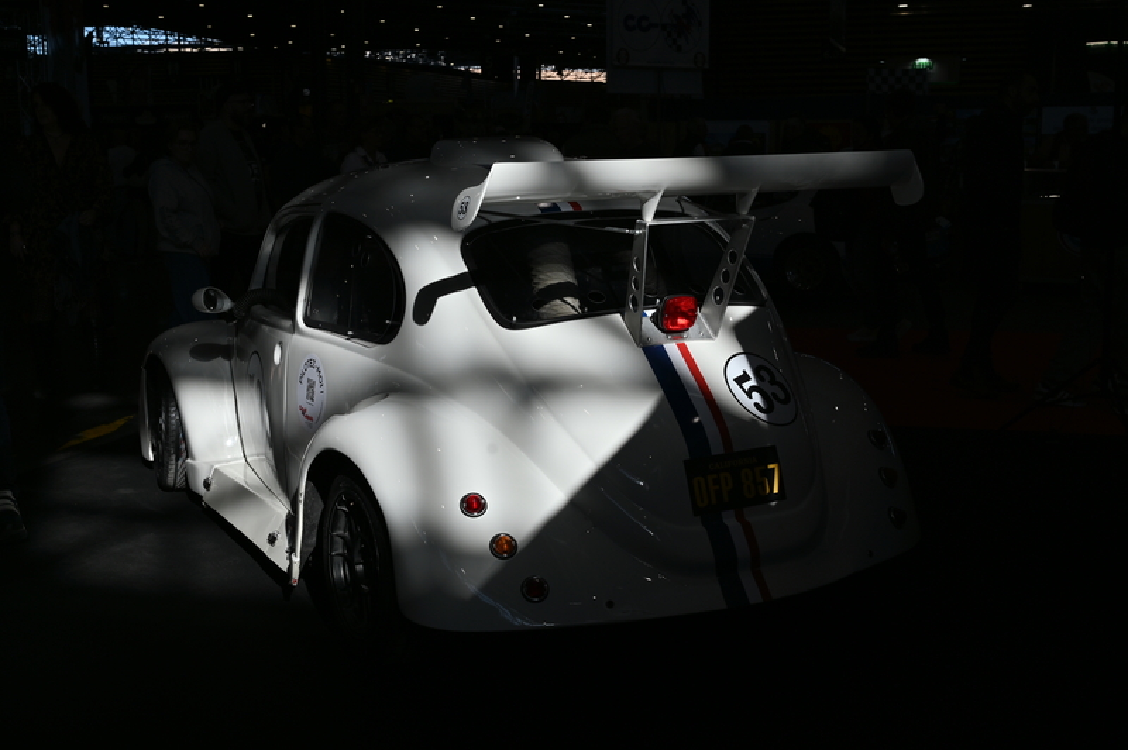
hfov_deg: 44.5
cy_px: 375
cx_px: 564
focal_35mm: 44
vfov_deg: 30.5
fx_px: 1377
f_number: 8
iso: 100
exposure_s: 1/500
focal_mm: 44
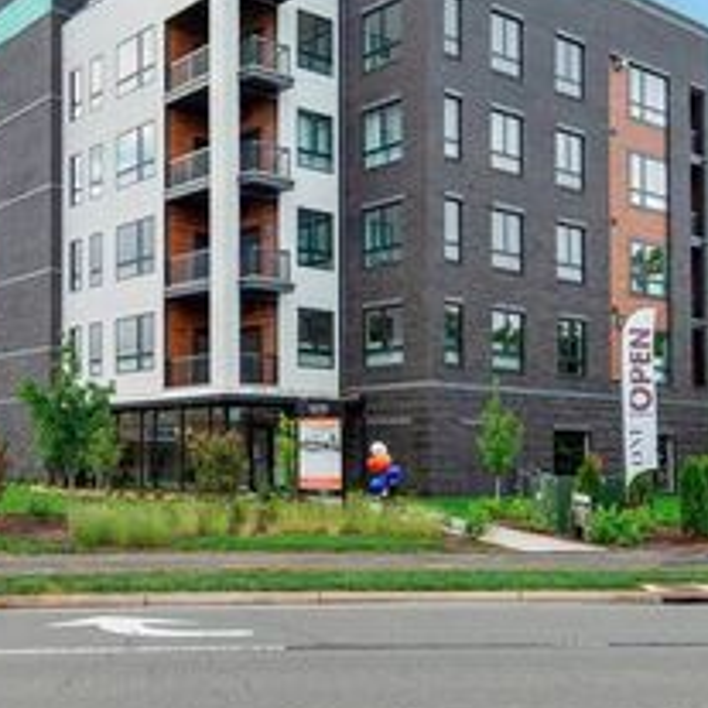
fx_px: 949
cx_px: 315
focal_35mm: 41
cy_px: 204
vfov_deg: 40.1
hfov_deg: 40.9
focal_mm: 20
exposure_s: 1/125
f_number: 8
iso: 100
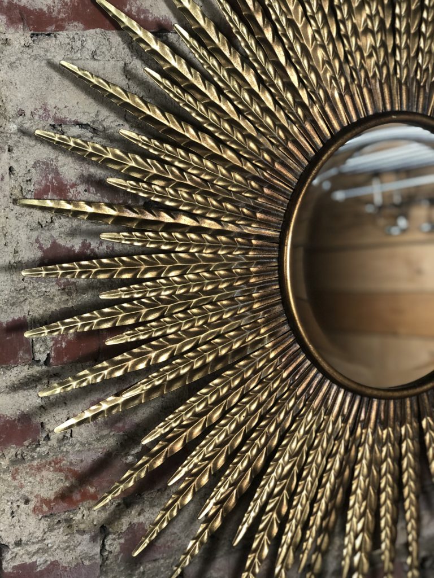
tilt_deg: -11.2
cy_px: 289
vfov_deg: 36.8
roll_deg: +0.0
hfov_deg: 28.0
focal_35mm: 52
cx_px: 217
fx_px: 869
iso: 125
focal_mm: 6
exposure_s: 1/33
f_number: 2.4
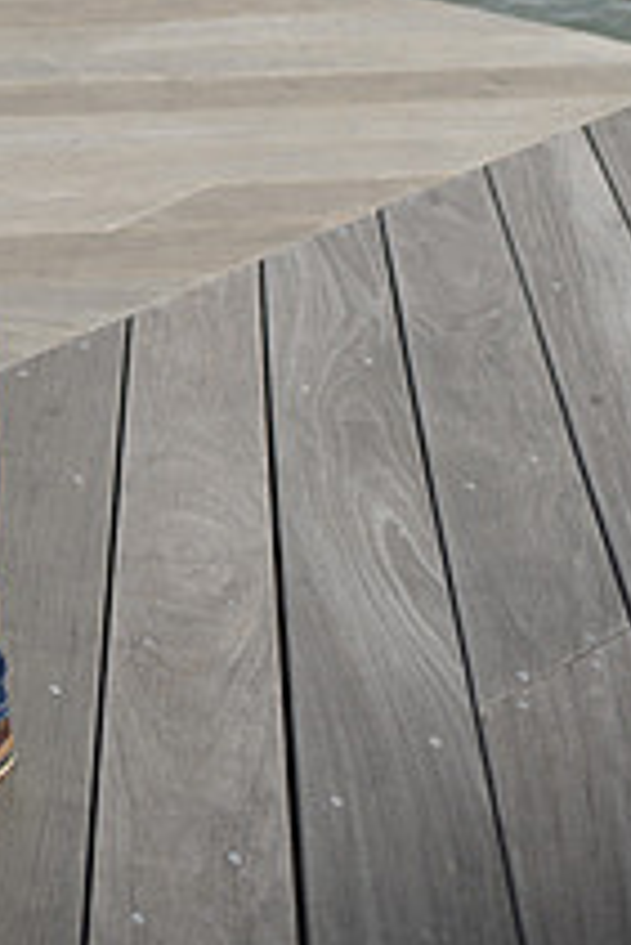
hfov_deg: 13.7
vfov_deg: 19.5
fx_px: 2520
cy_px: -287
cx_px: -195
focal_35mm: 96
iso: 250
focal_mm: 35
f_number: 4.5
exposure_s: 1/640
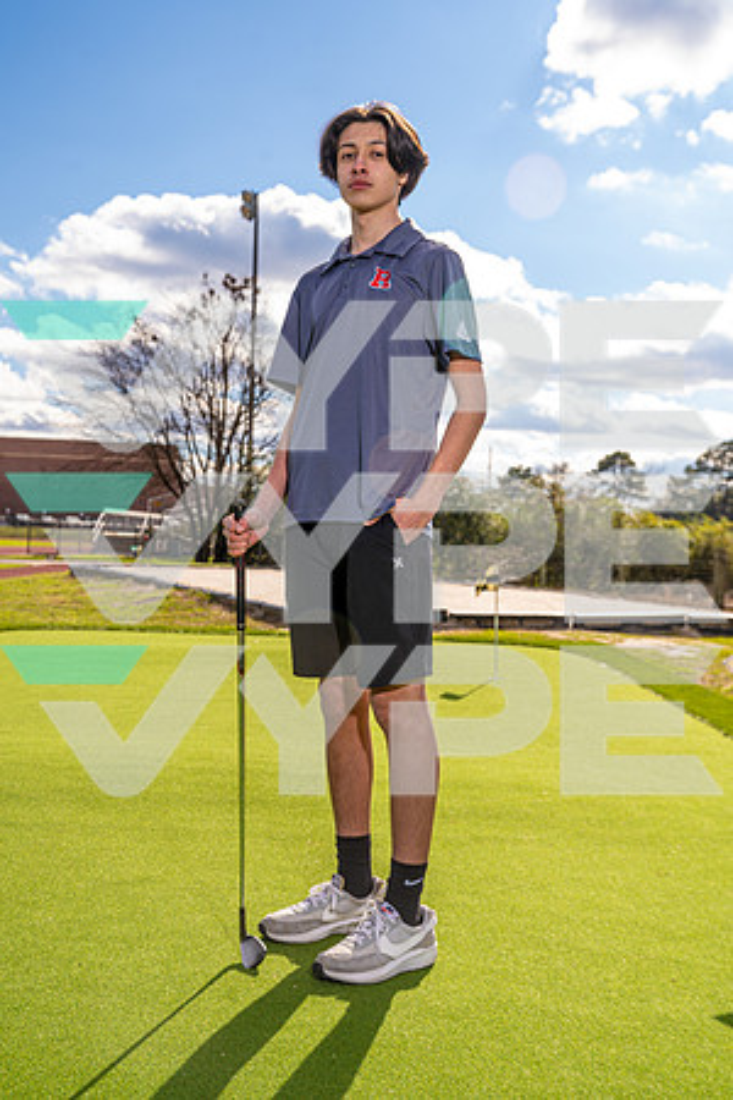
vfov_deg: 45.4
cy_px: 550
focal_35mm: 43
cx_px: 366
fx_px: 1313
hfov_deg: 31.2
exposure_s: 1/250
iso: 100
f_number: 6.3
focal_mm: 43
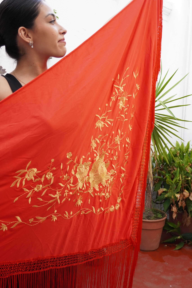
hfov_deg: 36.9
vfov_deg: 53.1
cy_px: 144
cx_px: 96
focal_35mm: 36
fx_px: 288
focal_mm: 24
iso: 320
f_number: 4.5
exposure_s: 1/100
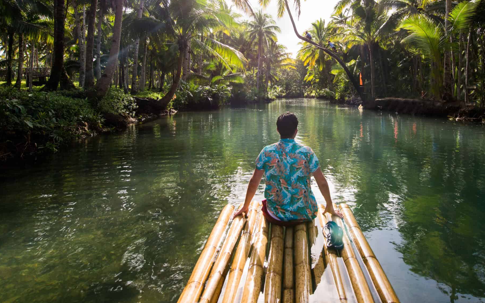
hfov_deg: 76.0
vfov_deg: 51.5
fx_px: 304
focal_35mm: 23
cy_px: 89
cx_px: 298
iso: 250
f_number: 4.5
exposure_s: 1/800
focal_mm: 16
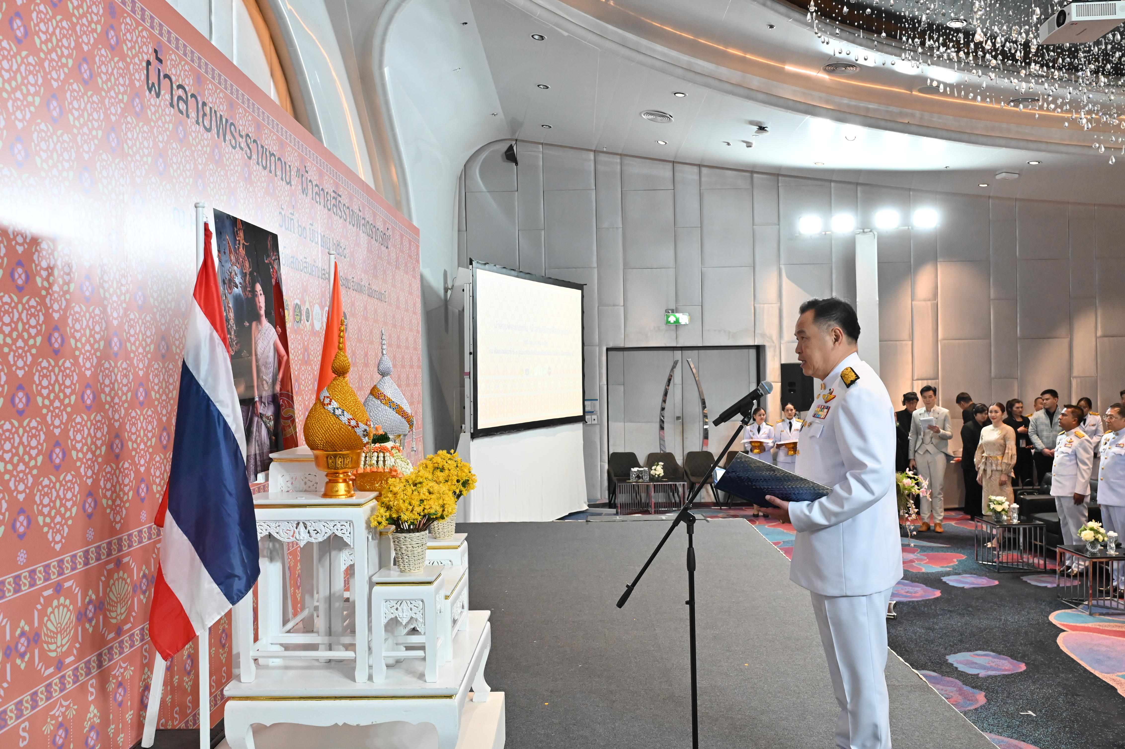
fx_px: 875
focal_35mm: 28
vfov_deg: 46.4
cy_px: 374
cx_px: 562
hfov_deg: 65.5
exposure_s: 1/250
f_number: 5
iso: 3200
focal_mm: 28
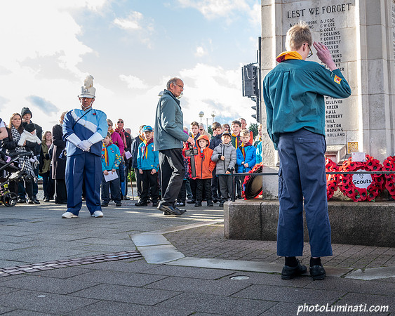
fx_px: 551
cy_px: 122
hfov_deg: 38.1
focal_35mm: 47
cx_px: 309
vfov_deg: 31.8
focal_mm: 32
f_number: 6.3
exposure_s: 1/250
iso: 640
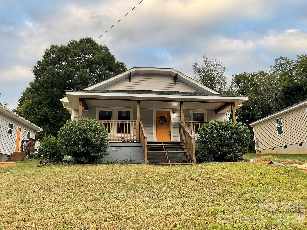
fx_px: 257
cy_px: 115
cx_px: 154
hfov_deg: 61.7
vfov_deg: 48.2
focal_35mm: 29
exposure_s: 1/211
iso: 16
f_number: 1.8
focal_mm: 3
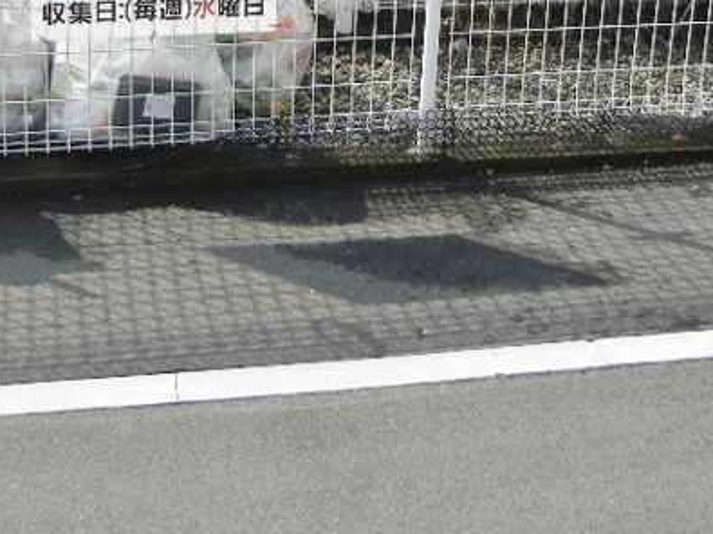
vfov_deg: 19.3
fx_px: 1503
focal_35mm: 73
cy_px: -58
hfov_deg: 26.6
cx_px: 282
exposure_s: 1/347
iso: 160
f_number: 7
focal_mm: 5.4
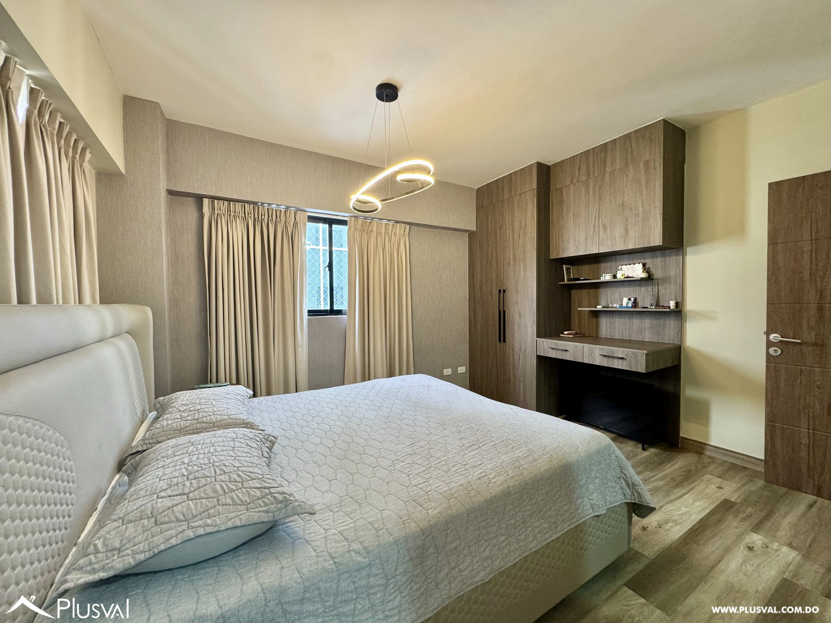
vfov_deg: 85.7
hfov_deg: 102.1
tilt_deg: -2.2
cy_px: 312
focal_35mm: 14
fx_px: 336
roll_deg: +0.7
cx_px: 416
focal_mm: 2.22
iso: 200
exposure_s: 1/60
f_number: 2.2
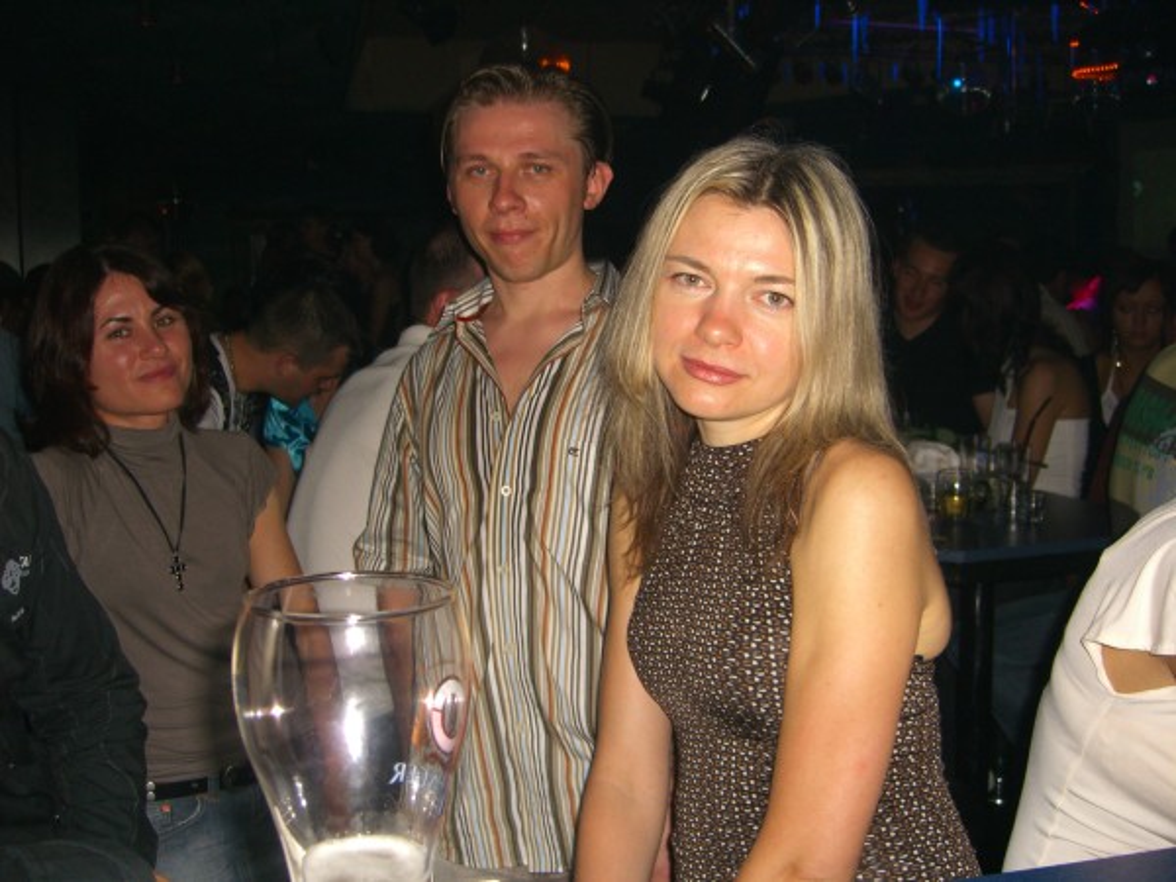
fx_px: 1291
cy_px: 441
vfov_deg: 37.7
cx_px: 588
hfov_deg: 49.0
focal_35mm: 38
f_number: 2.8
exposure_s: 1/60
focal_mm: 7.9
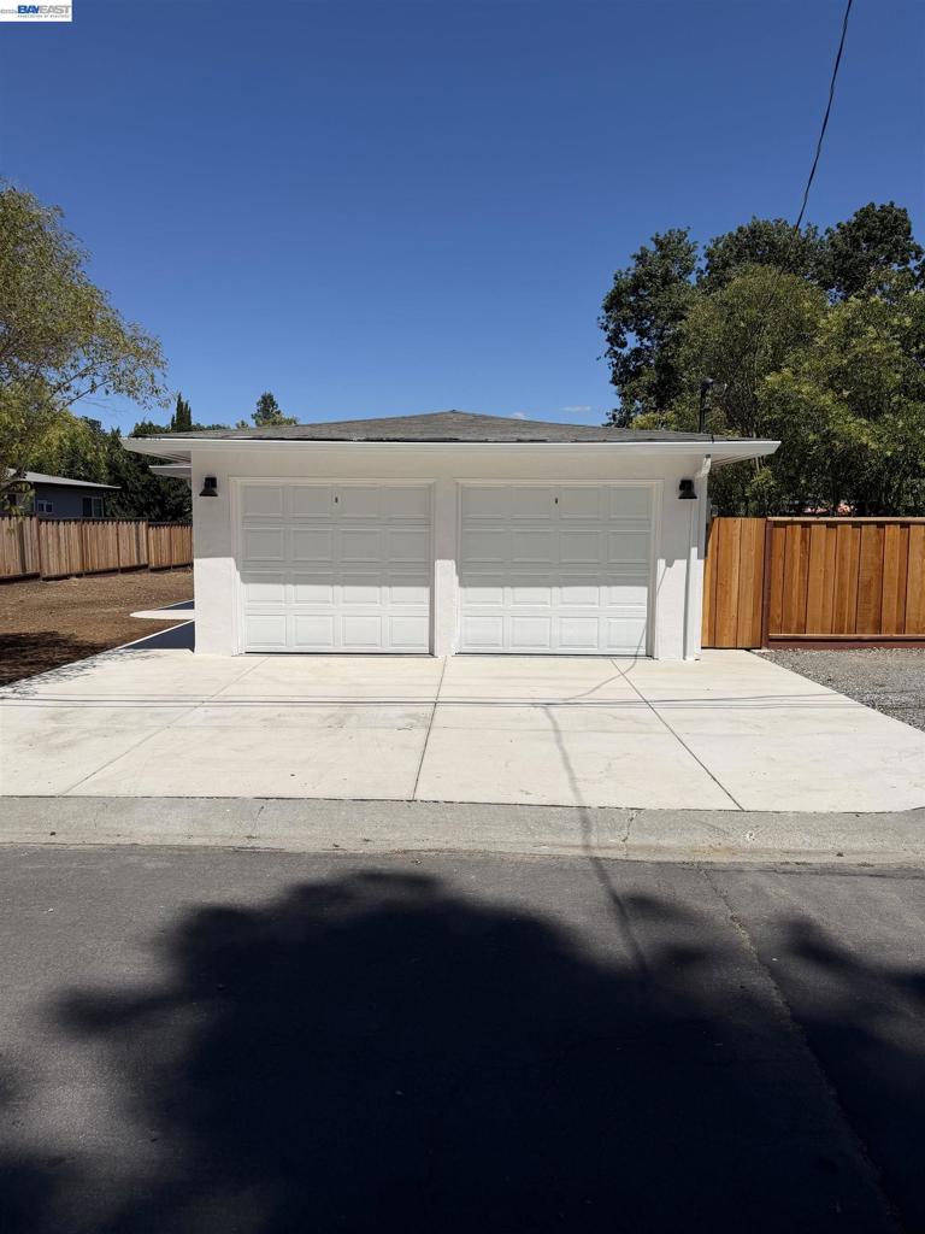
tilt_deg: -5.7
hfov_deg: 56.8
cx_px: 462
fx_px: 855
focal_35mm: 24
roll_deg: -1.0
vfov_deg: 71.6
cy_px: 617
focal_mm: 6.76
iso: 80
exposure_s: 1/10309
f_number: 1.78
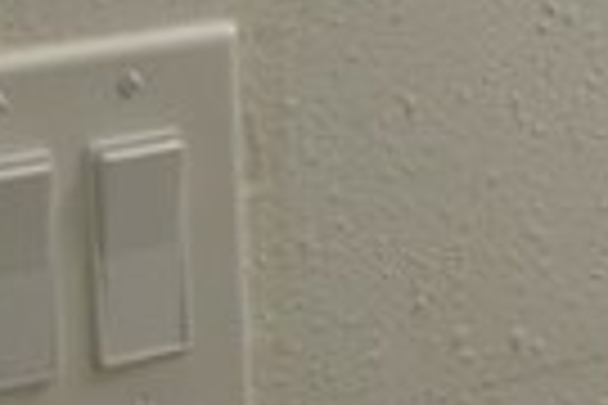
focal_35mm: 295
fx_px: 4982
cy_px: 45
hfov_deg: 6.7
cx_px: 1383
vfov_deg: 4.7
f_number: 4.2
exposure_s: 1/60
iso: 400
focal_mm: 26
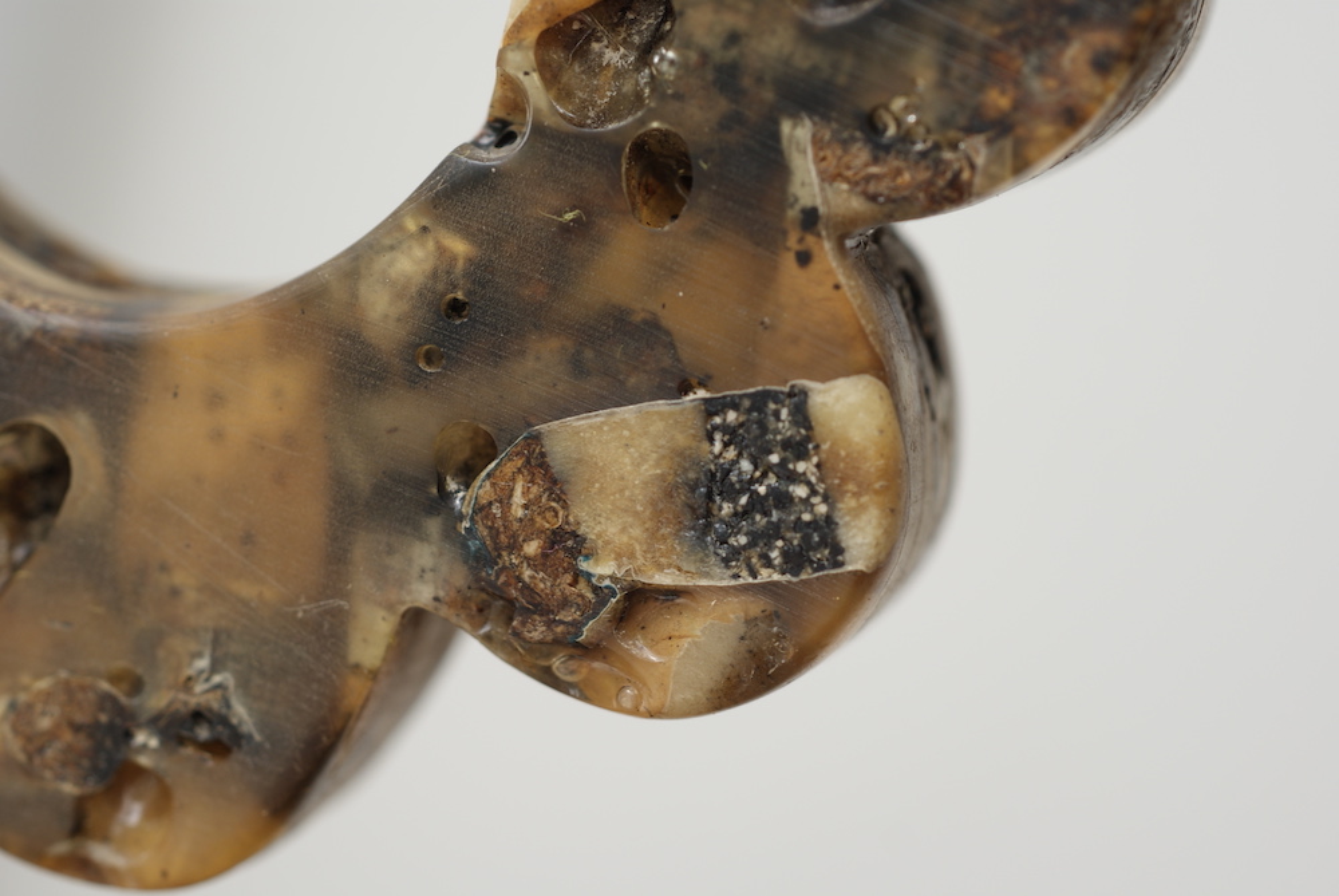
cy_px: 448
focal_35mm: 75
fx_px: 2792
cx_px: 670
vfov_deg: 18.2
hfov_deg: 27.0
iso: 100
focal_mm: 50
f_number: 4.5
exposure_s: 1/100
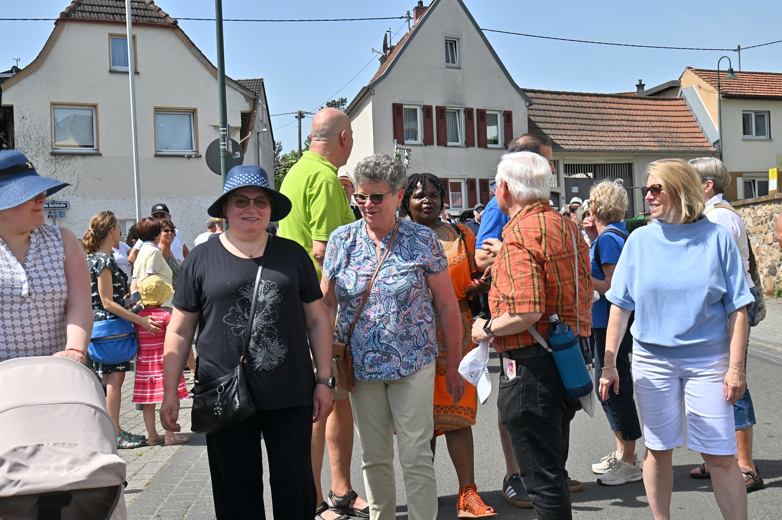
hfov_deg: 41.1
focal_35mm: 48
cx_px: 391
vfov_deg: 28.0
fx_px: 1042
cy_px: 260
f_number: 13
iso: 320
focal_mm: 48
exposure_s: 1/1000
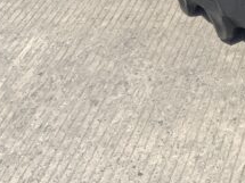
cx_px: 350
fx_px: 976
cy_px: -190
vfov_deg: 9.9
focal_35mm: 138
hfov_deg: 13.6
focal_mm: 3
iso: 16
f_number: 1.8
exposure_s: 1/1311
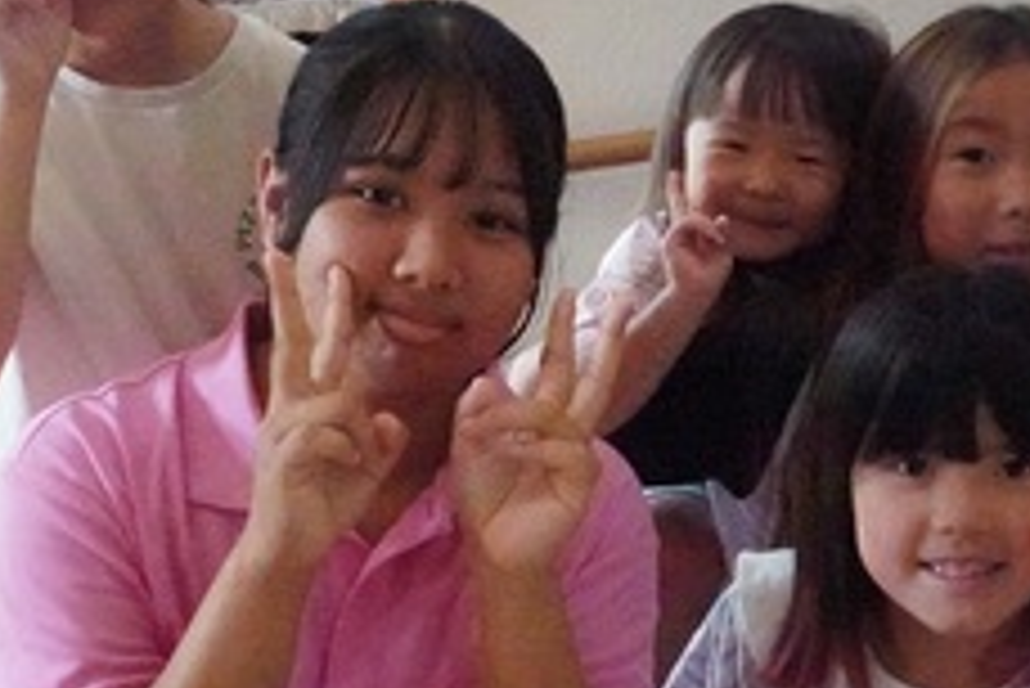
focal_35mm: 67
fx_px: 1918
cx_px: 567
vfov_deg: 20.3
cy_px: 259
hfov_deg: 30.0
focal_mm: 16
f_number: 8
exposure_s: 1/640
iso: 32000
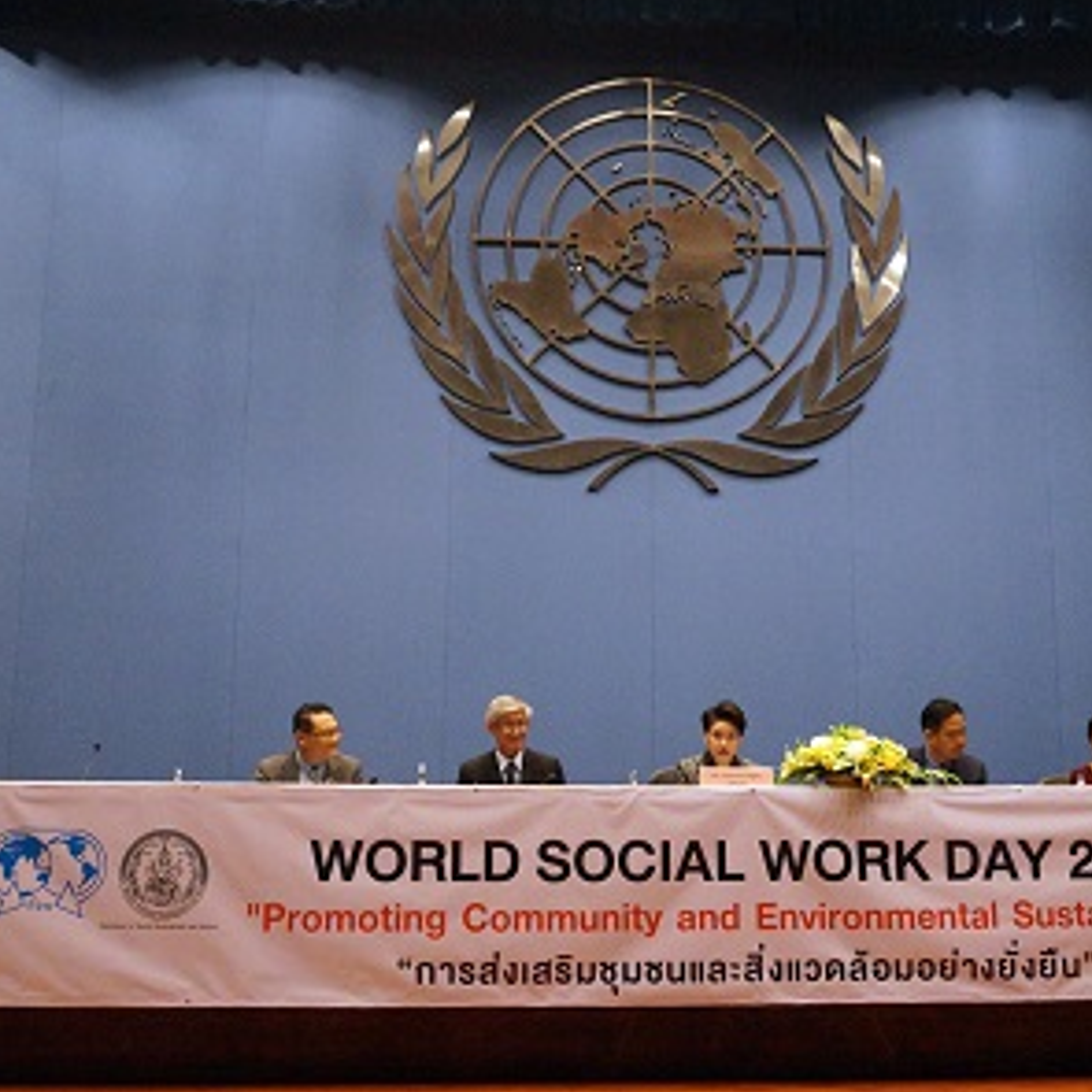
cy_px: 544
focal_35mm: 31
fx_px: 1106
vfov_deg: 52.5
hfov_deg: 51.8
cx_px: 700
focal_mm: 16
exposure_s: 1/160
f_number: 3.5
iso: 3200
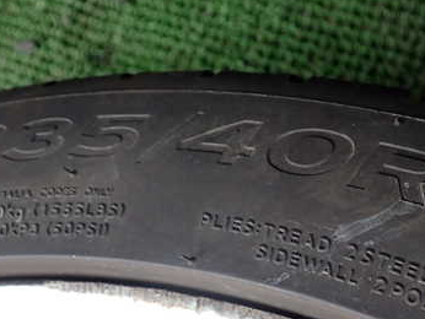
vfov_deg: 27.8
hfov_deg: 36.6
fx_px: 639
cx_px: 257
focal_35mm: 52
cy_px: 223
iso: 200
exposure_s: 1/50
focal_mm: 5.4
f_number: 2.3
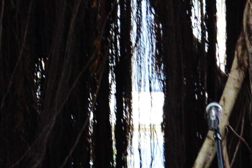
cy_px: 88
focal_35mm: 409
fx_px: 2863
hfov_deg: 5.0
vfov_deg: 3.4
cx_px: 105
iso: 1600
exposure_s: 1/80
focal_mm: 70
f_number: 8
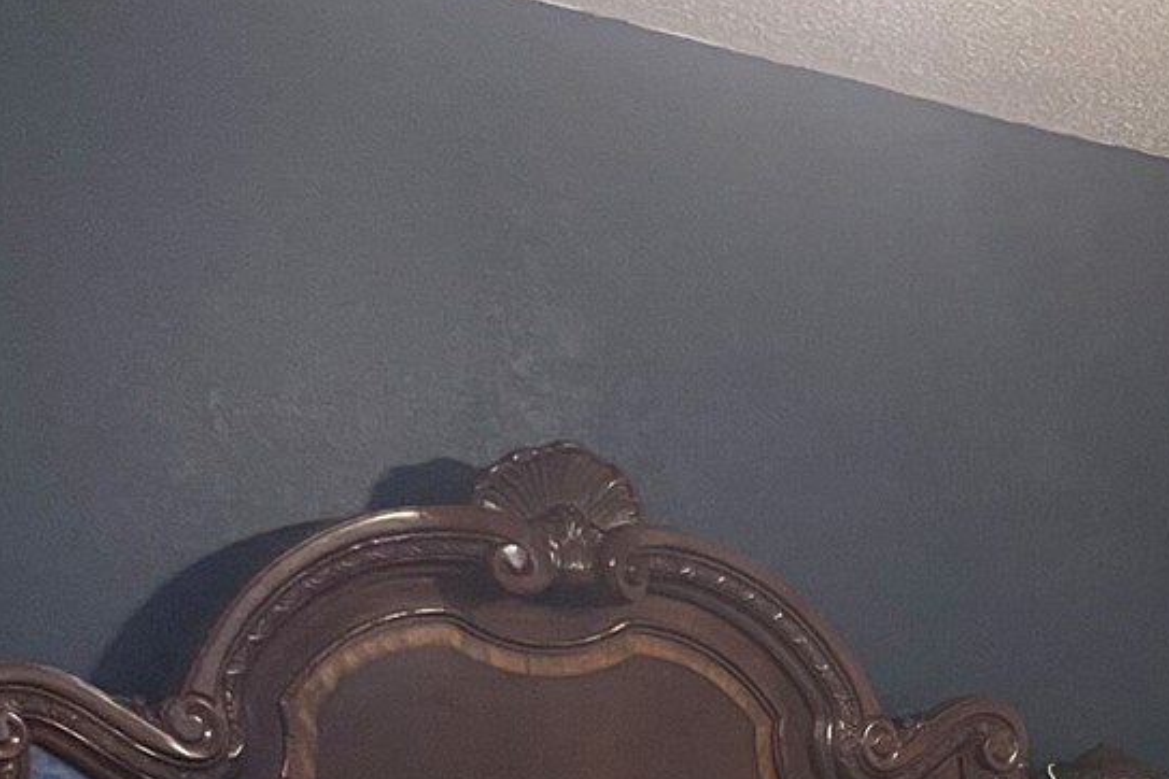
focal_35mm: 92
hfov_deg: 18.3
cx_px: 1991
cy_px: 1250
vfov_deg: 13.8
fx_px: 2987
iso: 400
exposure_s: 1/60
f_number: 1.6
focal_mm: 5.1
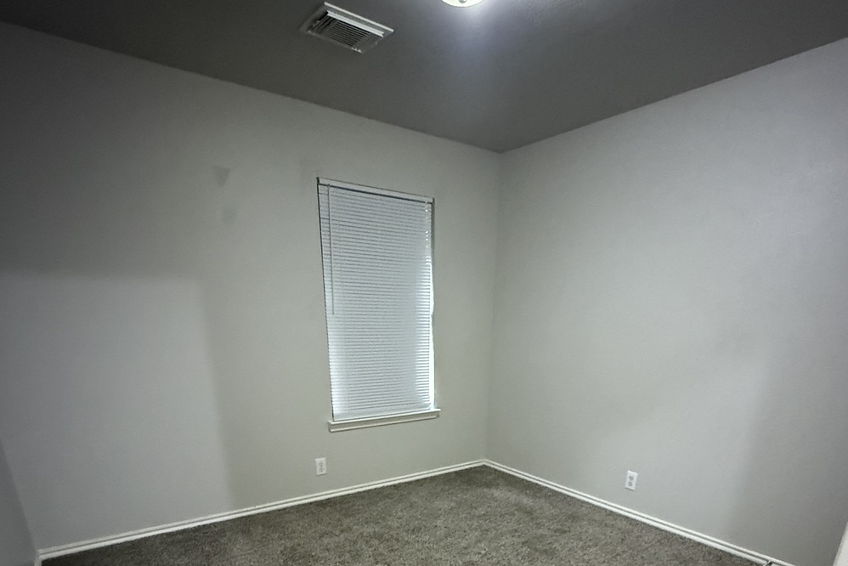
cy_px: 503
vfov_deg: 52.7
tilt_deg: -21.0
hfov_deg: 81.2
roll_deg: -2.3
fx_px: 495
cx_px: 438
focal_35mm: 21
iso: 1000
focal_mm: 2.22
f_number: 2.2
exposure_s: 1/60
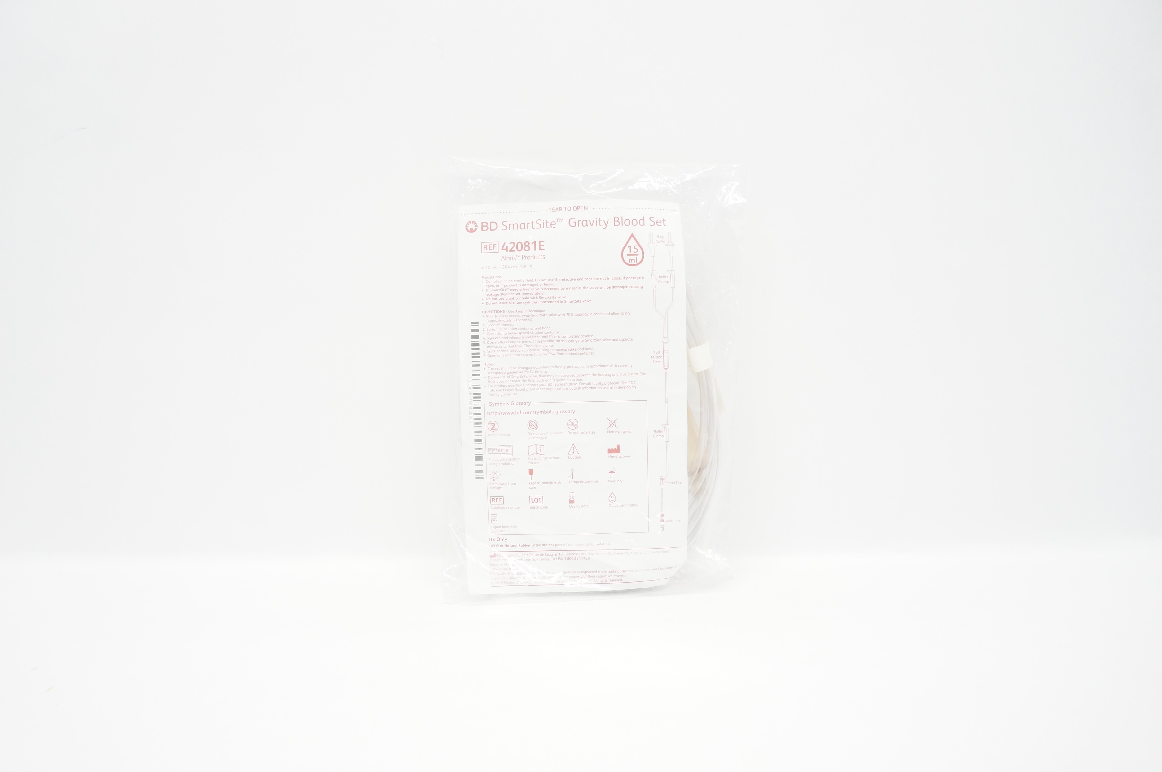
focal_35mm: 27
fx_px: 871
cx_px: 581
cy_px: 386
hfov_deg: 67.4
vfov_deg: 47.8
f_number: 5
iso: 800
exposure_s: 1/80
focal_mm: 18
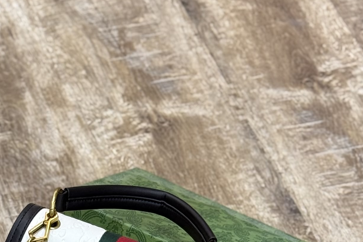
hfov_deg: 12.3
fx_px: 1663
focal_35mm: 165
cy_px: 444
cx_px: -27
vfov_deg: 8.0
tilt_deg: -49.1
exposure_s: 1/100
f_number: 1.78
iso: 64
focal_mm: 6.76
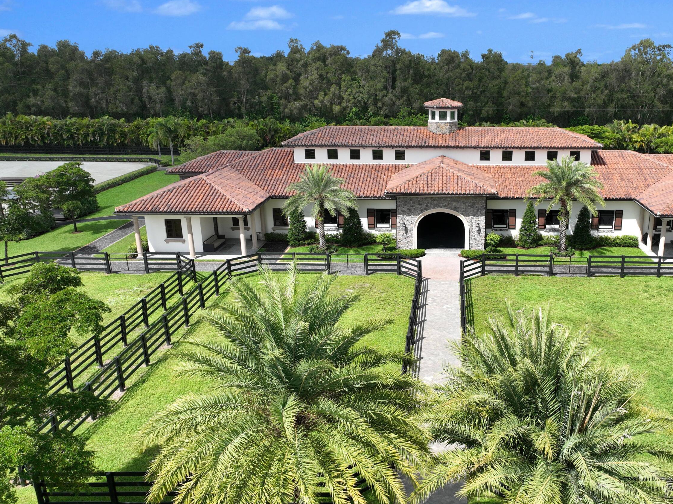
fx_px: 622
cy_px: 266
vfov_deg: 44.1
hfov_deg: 55.7
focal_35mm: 32
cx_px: 447
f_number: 2.8
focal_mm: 12.29
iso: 110
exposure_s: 1/1250
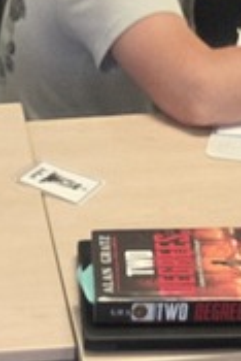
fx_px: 1403
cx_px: -10
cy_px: 761
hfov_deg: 9.7
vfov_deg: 12.5
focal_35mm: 140
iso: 250
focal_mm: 5.4
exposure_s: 1/60
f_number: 1.8
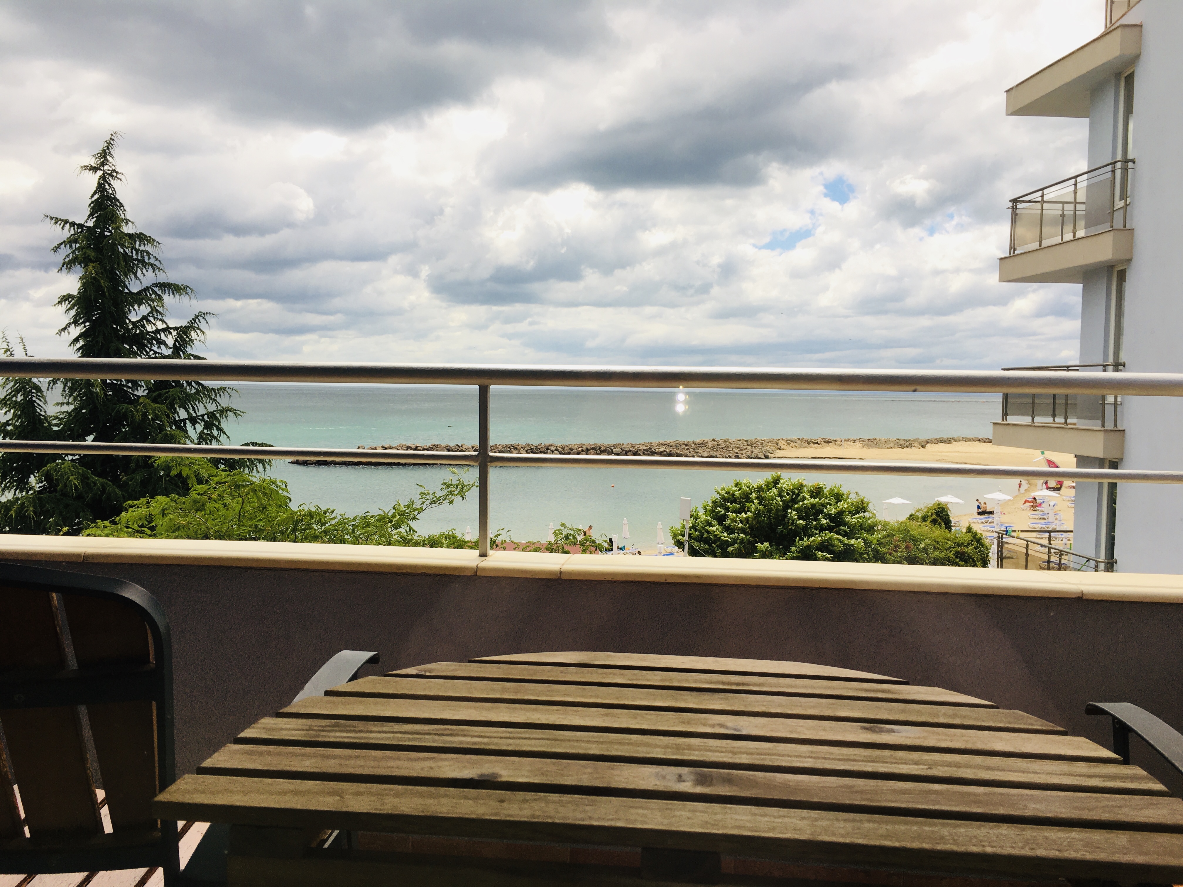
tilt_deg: -1.4
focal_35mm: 29
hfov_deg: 61.7
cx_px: 592
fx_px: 991
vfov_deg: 48.2
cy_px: 444
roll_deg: -0.8
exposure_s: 1/1241
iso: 25
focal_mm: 4.15
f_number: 2.2
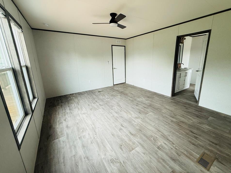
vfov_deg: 81.7
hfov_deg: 98.1
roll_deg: +1.1
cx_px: 120
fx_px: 100
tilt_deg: -10.9
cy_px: 81
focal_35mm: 15
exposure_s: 1/99
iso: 125
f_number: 2.2
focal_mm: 2.22
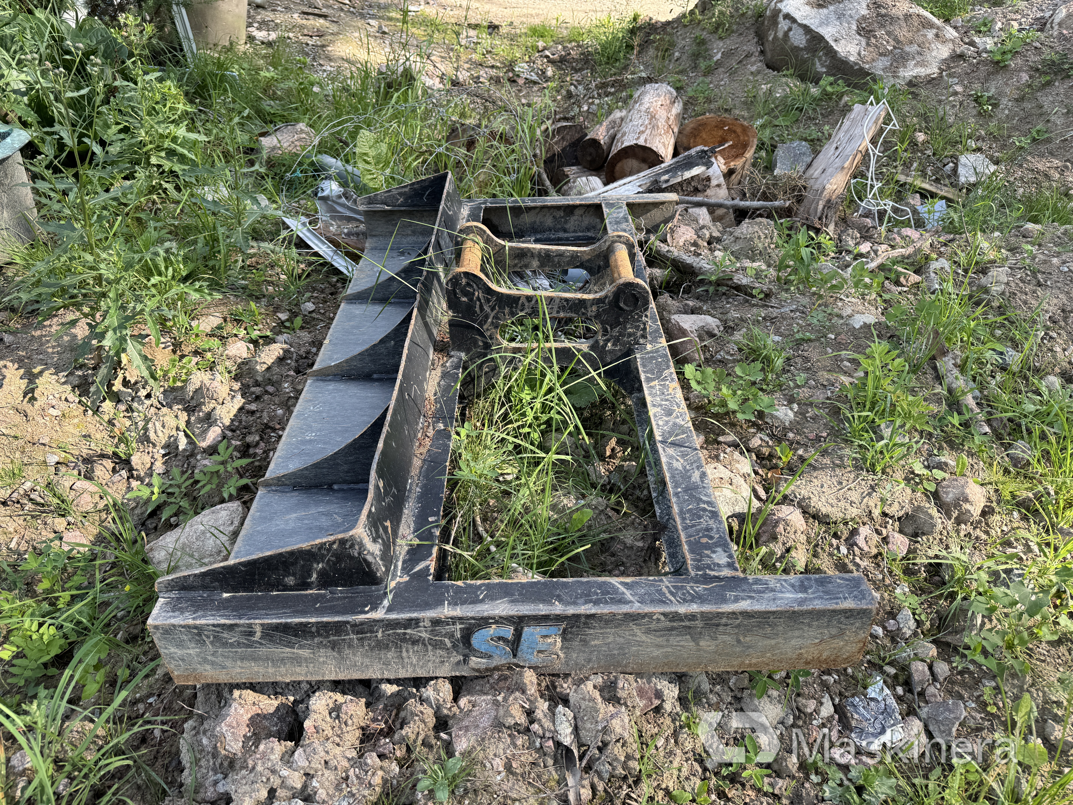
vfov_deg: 56.8
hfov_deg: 71.6
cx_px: 536
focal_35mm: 24
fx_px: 744
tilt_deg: -32.9
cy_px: 402
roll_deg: -14.4
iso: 80
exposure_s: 1/531
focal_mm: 6.76
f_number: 1.78
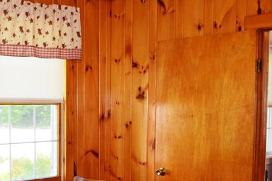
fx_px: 476
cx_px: 38
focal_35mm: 63
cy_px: 150
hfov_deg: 30.8
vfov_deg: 21.2
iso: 500
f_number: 3.8
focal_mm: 20
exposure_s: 1/60
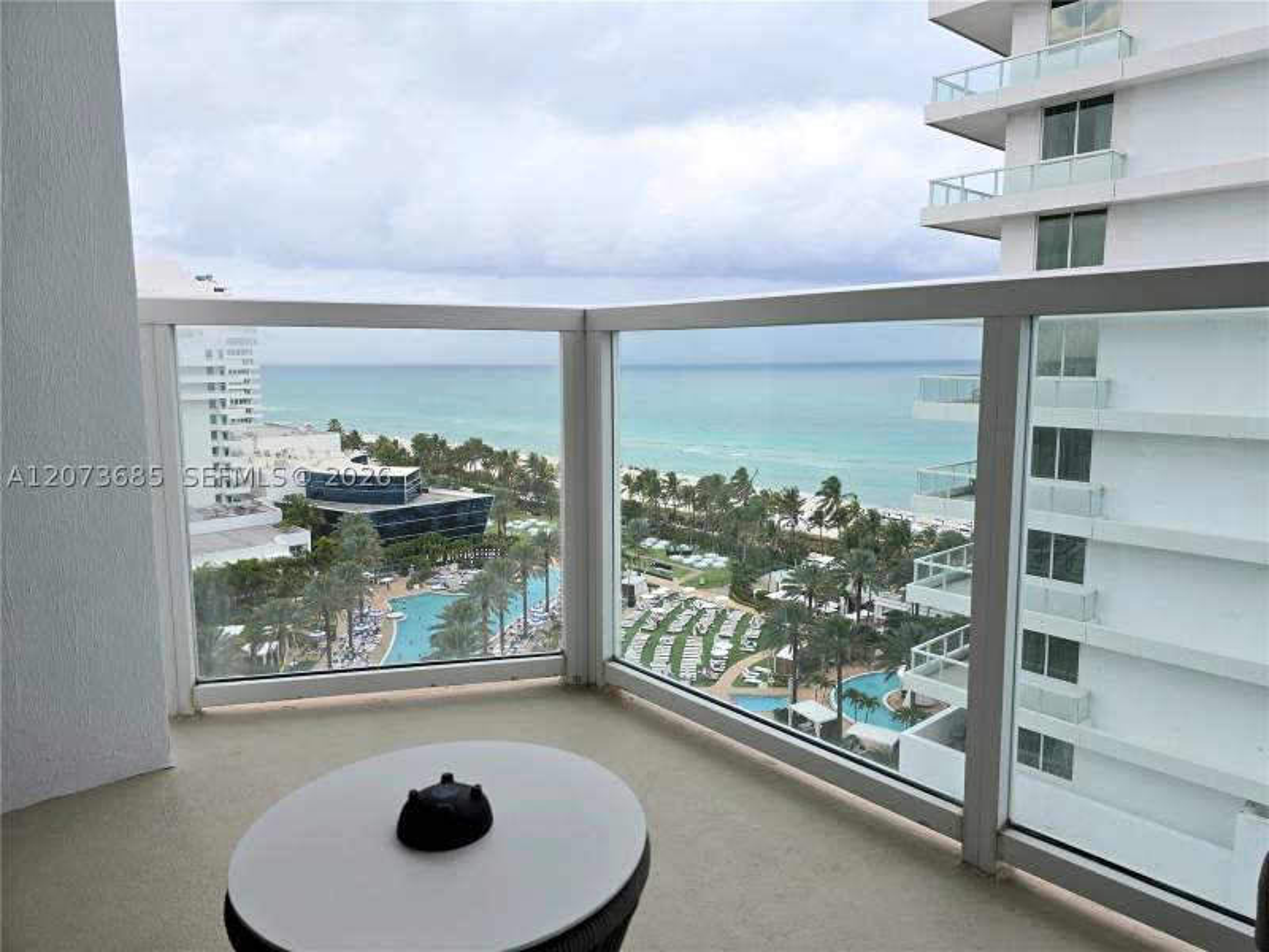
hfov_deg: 73.9
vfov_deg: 58.9
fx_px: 843
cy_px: 476
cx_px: 634
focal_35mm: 23
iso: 12
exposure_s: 1/196
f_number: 1.7
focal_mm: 6.3
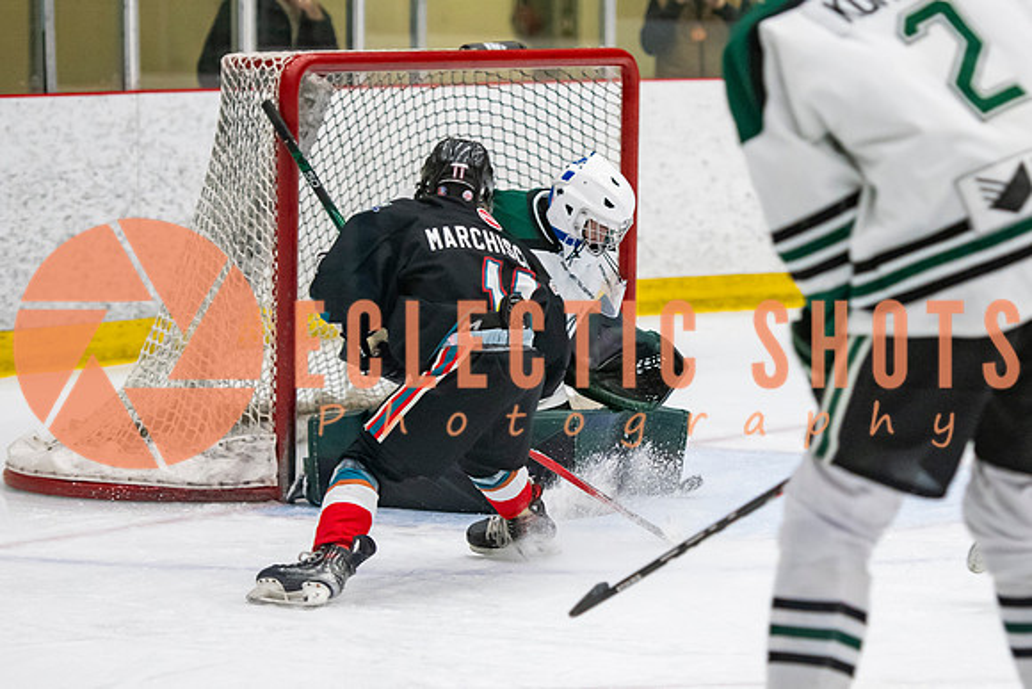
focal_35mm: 186
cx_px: 616
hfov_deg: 11.0
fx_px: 5341
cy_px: 340
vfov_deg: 7.4
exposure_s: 1/640
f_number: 3.2
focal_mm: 112
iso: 2000
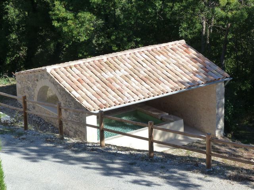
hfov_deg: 26.7
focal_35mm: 73
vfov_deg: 20.2
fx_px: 536
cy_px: 95
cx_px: 127
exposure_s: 1/250
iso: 125
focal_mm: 13.2
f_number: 5
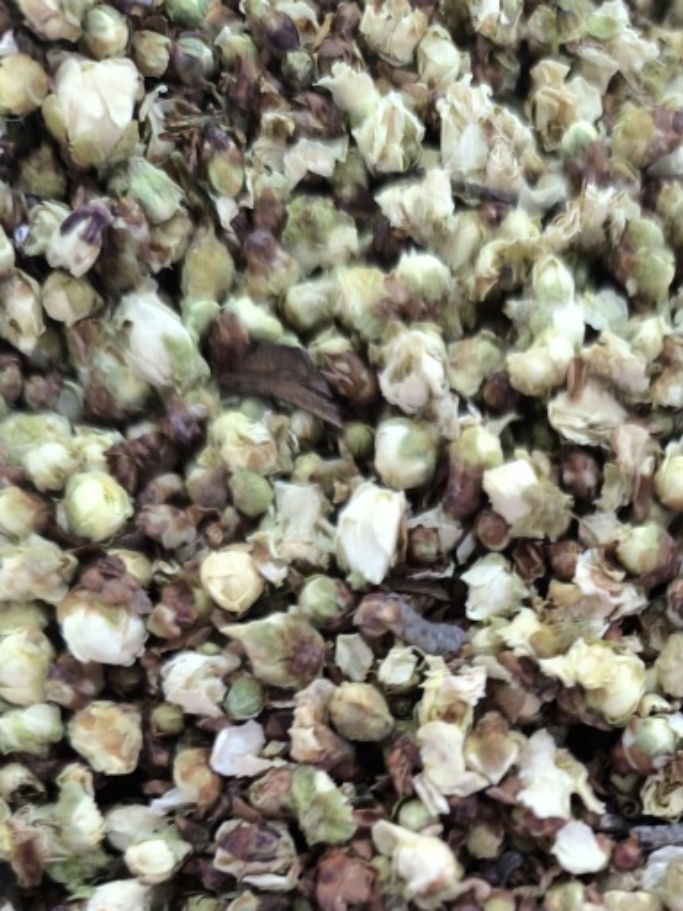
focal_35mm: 48
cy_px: 926
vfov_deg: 35.6
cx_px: 537
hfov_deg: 29.6
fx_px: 1263
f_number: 1.65
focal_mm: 6.14
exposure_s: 1/33.3
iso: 1000
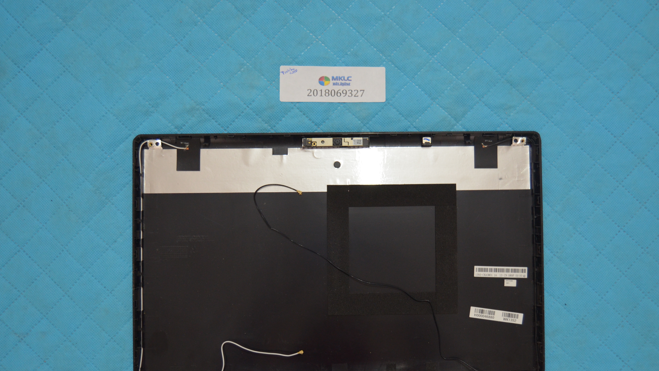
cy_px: 216
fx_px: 638
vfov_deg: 32.3
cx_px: 332
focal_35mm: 37
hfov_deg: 54.6
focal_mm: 23
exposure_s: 1/30
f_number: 3.8
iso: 800
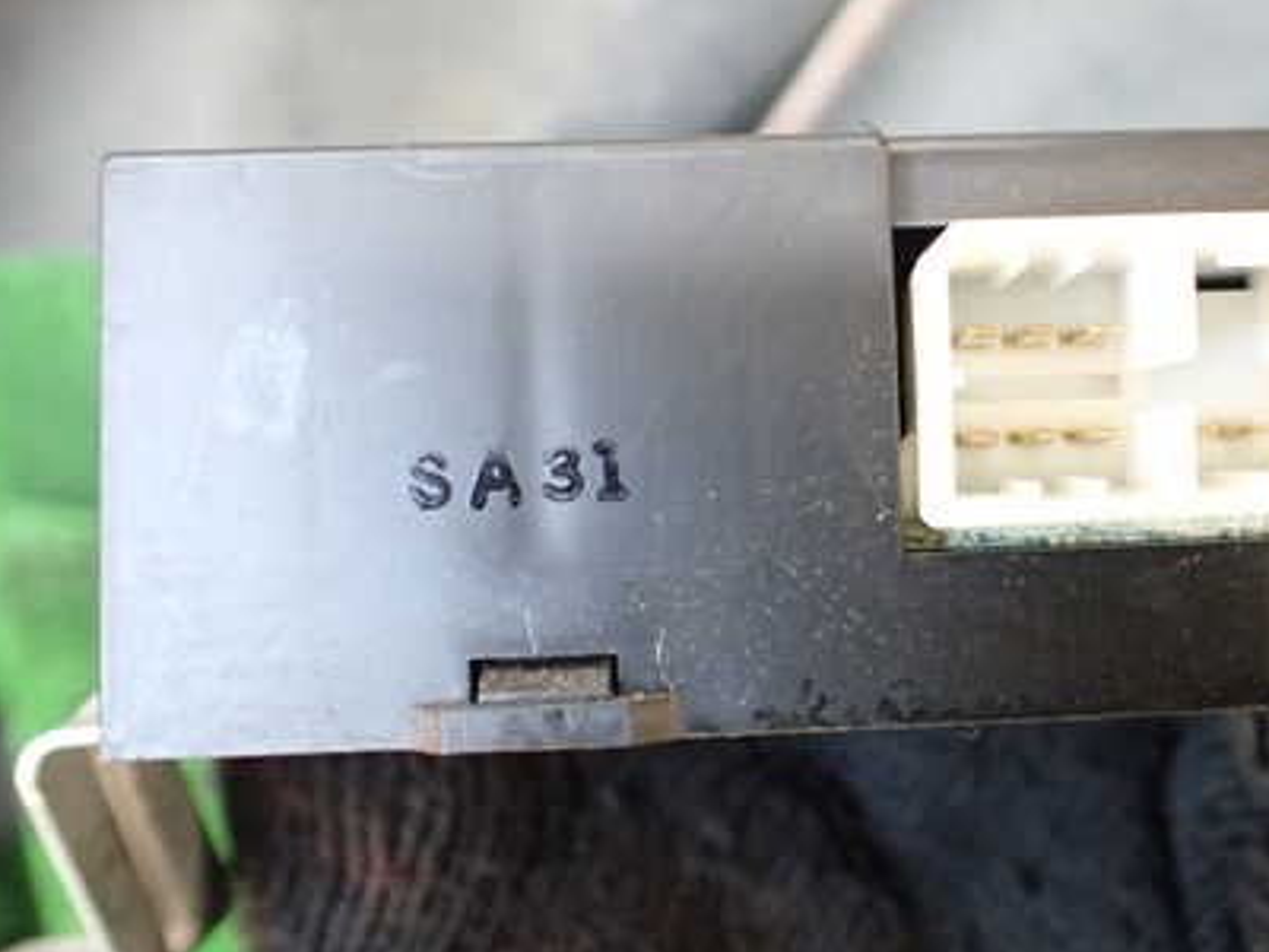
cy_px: 428
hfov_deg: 41.0
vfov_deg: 32.2
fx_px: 1650
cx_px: 936
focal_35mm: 45
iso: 640
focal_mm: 5.4
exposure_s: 1/125
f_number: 2.3
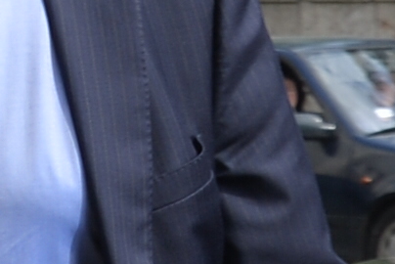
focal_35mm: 76
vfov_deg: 17.1
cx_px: 55
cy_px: -59
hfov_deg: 25.9
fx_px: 834
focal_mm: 24
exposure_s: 1/320
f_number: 5.6
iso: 100
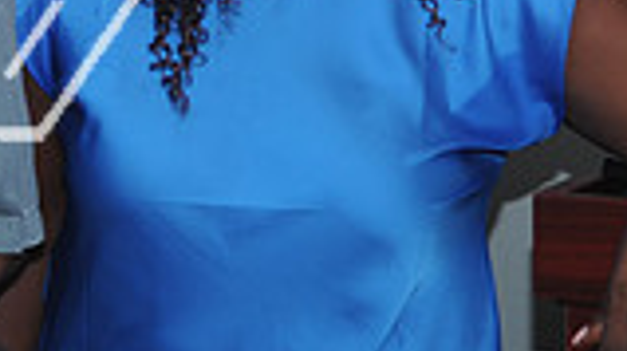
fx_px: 3305
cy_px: -241
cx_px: -47
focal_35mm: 199
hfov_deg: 10.7
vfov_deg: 6.0
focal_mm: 52
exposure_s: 1/200
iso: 250
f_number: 6.3
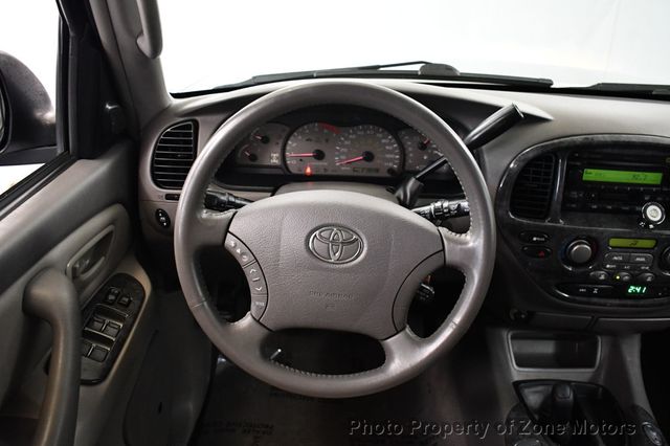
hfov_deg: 60.3
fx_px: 577
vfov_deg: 42.3
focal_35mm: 31
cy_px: 223
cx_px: 335
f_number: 3.8
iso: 3200
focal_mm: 21
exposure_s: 1/80
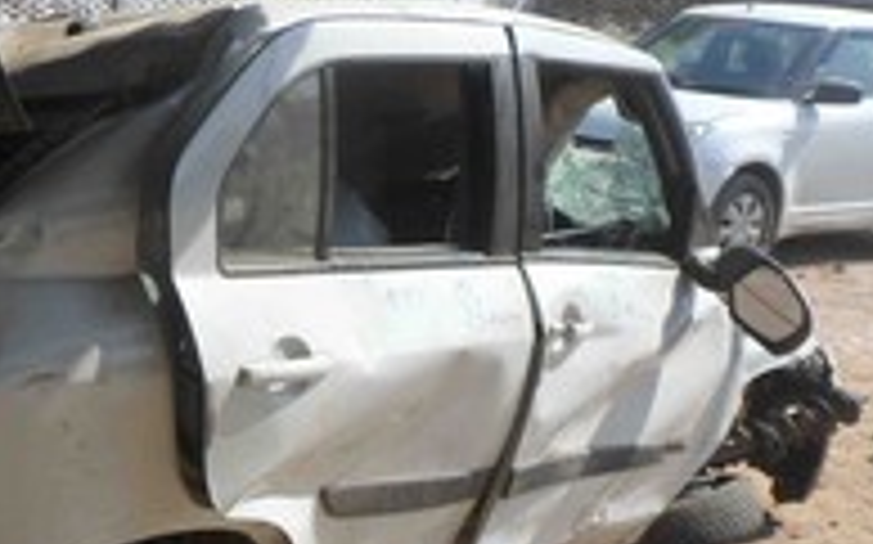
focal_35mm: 59
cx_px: 135
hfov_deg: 33.2
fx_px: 1403
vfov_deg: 21.9
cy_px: 346
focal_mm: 4.9
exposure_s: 1/750
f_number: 3.3
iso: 80
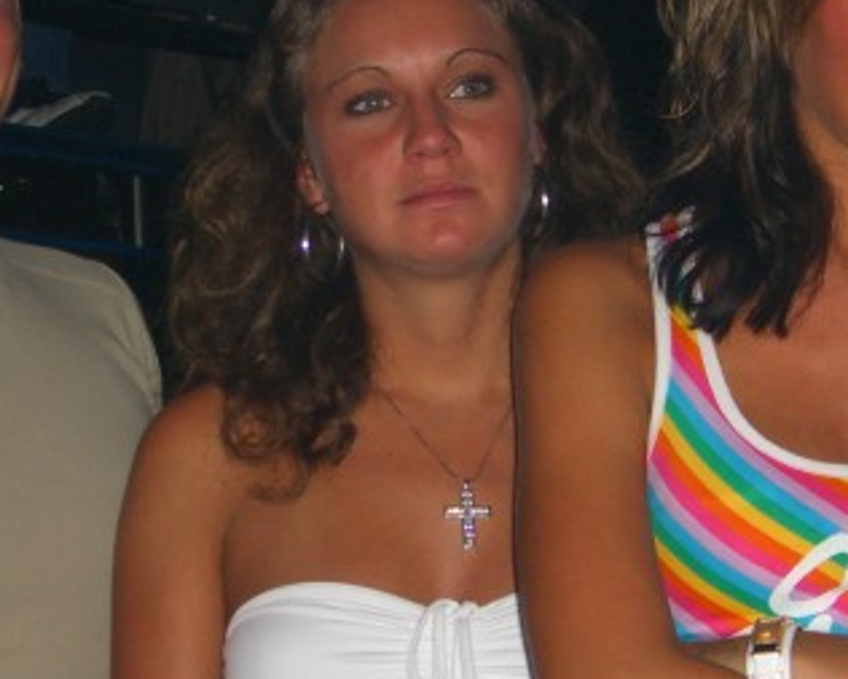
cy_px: 488
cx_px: 505
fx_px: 3540
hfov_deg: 13.7
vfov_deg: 10.9
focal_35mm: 141
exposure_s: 1/60
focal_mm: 11.8
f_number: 3.6
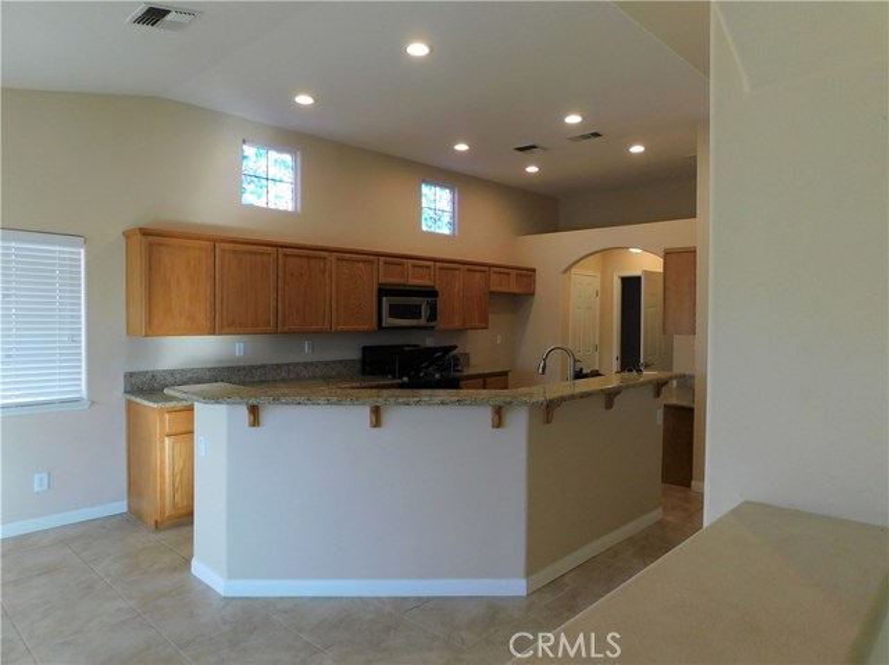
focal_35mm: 23
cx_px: 444
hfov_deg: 74.0
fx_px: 590
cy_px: 332
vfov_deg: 58.8
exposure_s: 1/80
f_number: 3
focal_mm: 4
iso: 125
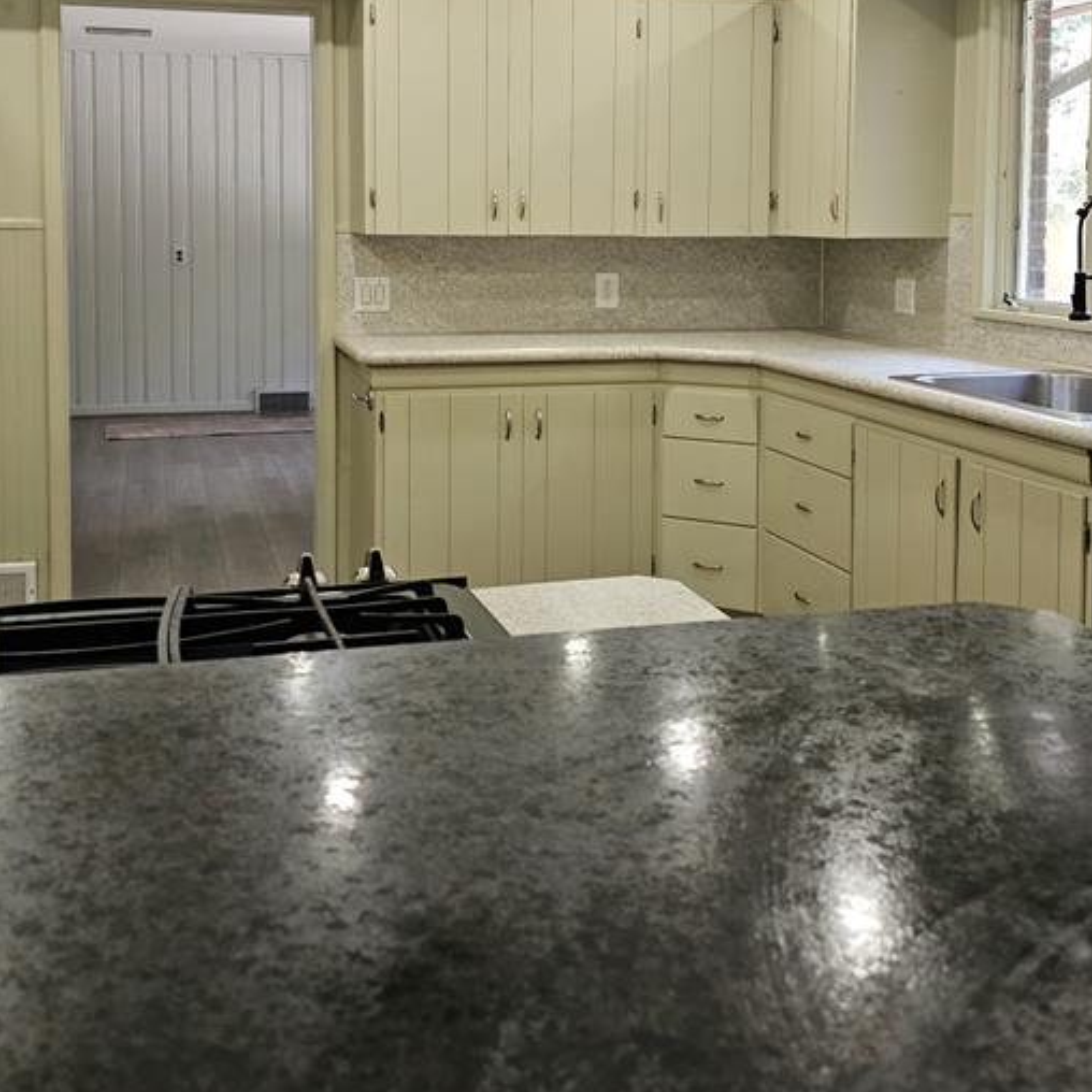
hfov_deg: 40.9
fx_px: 1463
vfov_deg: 39.9
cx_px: 542
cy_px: 290
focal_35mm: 41
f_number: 1.7
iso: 160
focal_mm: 6.3
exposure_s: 1/120
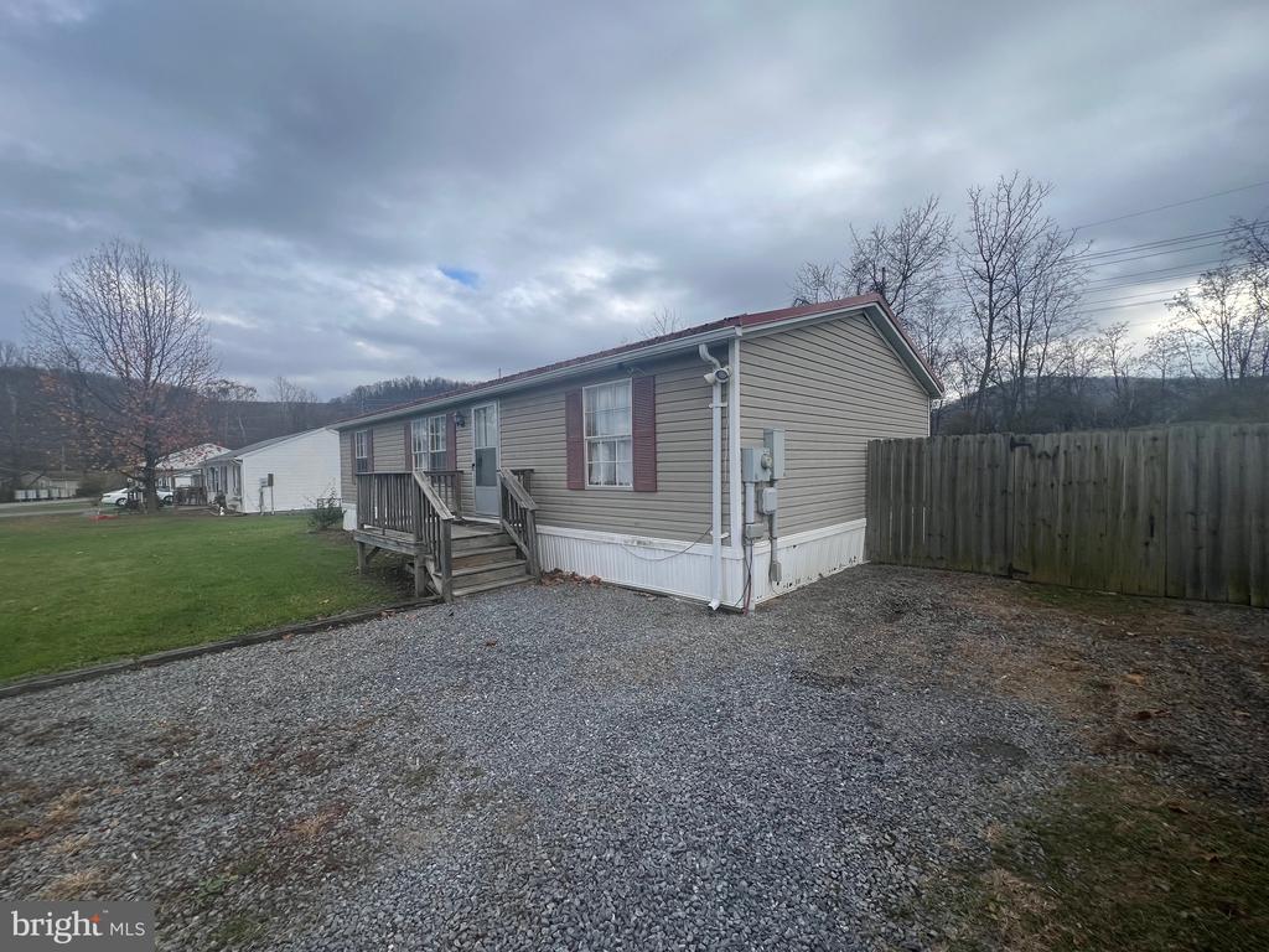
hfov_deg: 106.2
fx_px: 477
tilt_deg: -0.2
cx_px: 634
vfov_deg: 89.9
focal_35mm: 13
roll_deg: +1.0
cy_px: 476
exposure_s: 1/645
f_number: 1.8
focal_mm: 1.57
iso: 32
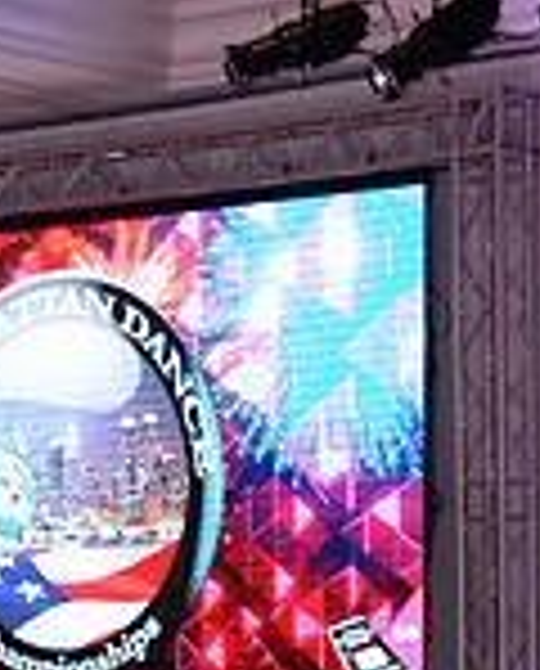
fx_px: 3979
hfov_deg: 7.8
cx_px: 326
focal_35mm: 200
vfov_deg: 9.2
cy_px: 1223
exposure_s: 1/250
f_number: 4.5
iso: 1600
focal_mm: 55
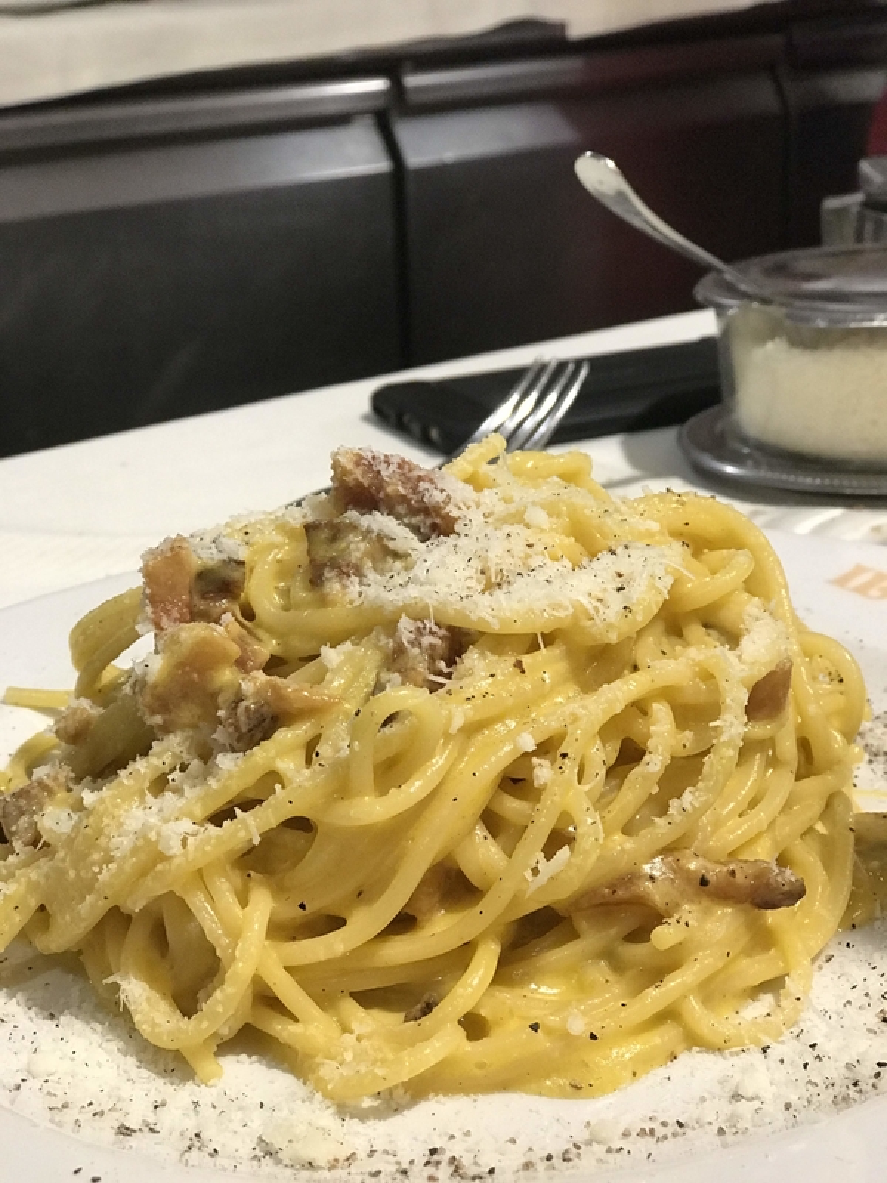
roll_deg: +2.5
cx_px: 444
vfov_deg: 33.8
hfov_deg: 25.7
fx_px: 1947
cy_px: 592
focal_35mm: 57
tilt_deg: -20.4
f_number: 2.8
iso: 200
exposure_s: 1/50
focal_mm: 6.6
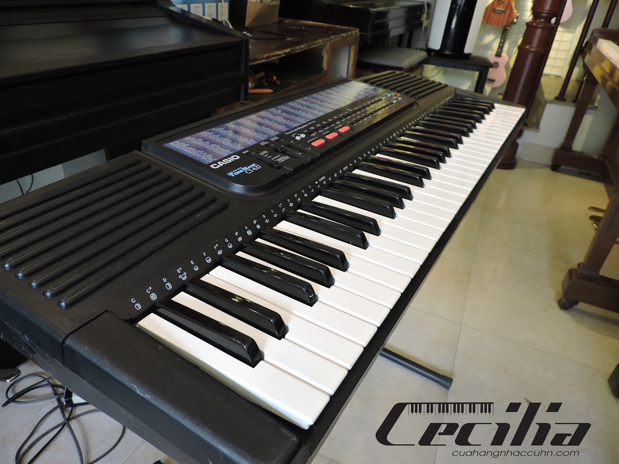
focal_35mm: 24
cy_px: 232
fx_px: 429
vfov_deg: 56.8
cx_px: 310
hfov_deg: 71.6
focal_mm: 4.3
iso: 250
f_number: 3
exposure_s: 1/30
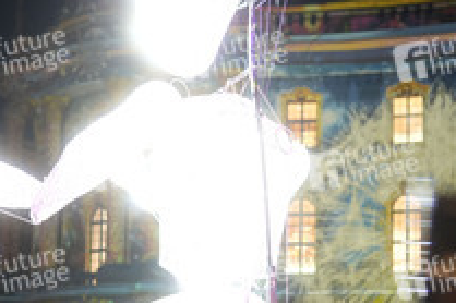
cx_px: 173
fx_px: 1228
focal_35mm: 97
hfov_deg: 21.0
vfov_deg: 14.0
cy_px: 220
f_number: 1.8
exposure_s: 1/20
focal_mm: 30
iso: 640
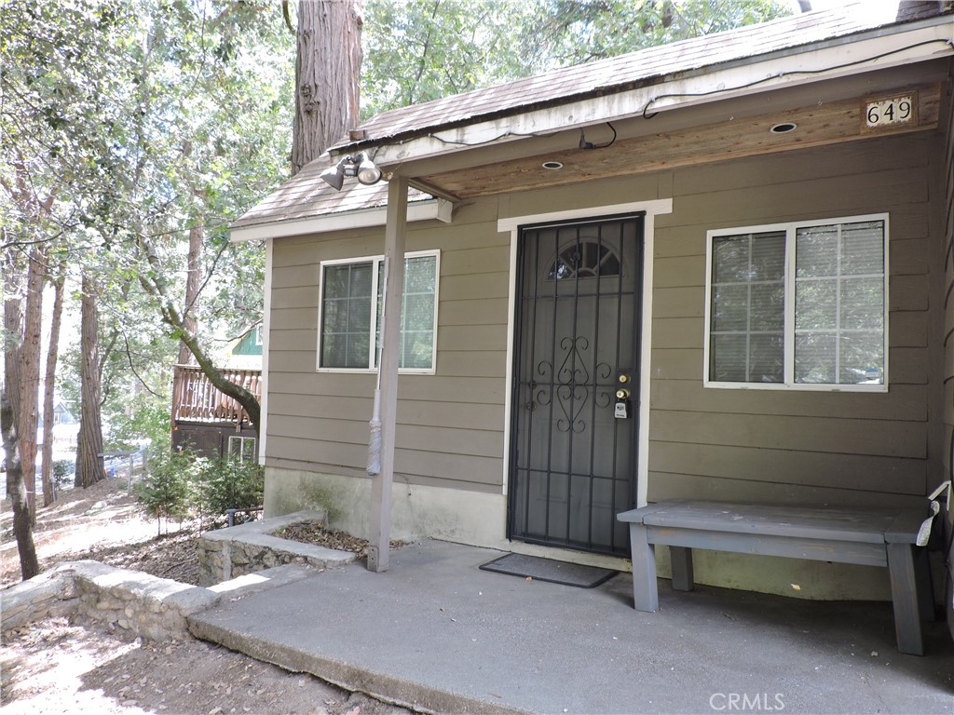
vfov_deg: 56.8
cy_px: 358
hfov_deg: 71.6
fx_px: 661
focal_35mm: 24
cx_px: 477
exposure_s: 1/40
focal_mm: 4.3
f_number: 3
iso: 100
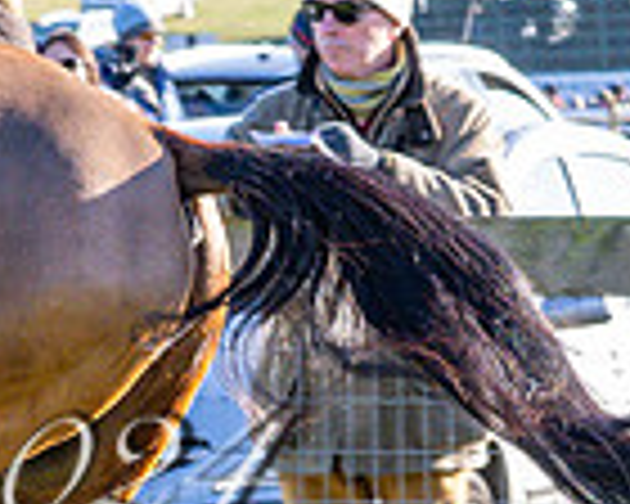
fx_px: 7738
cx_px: 142
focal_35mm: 415
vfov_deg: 3.7
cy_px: 543
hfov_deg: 4.7
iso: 640
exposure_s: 1/1000
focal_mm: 48
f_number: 4
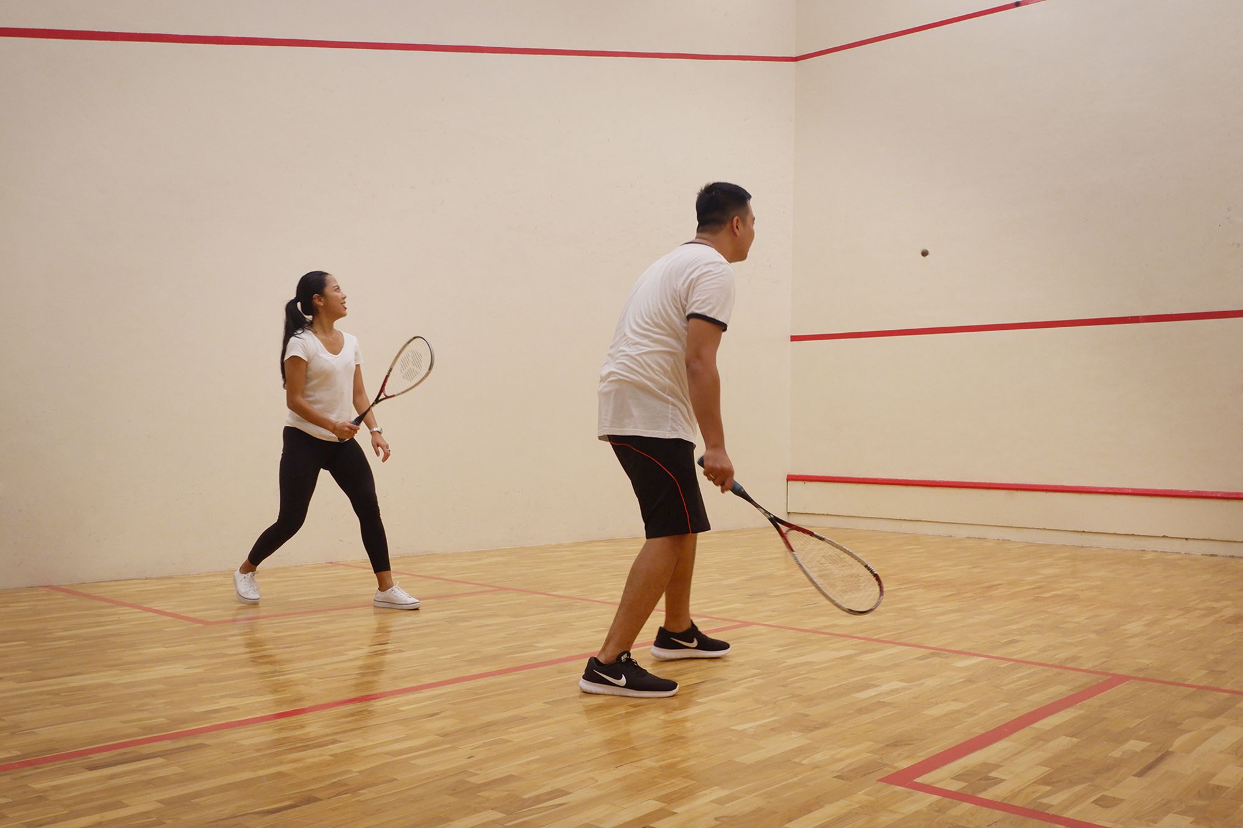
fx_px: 1036
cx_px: 622
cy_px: 414
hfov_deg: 61.9
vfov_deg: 43.6
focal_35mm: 30
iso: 1250
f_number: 4.2
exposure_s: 1/140
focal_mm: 20.9
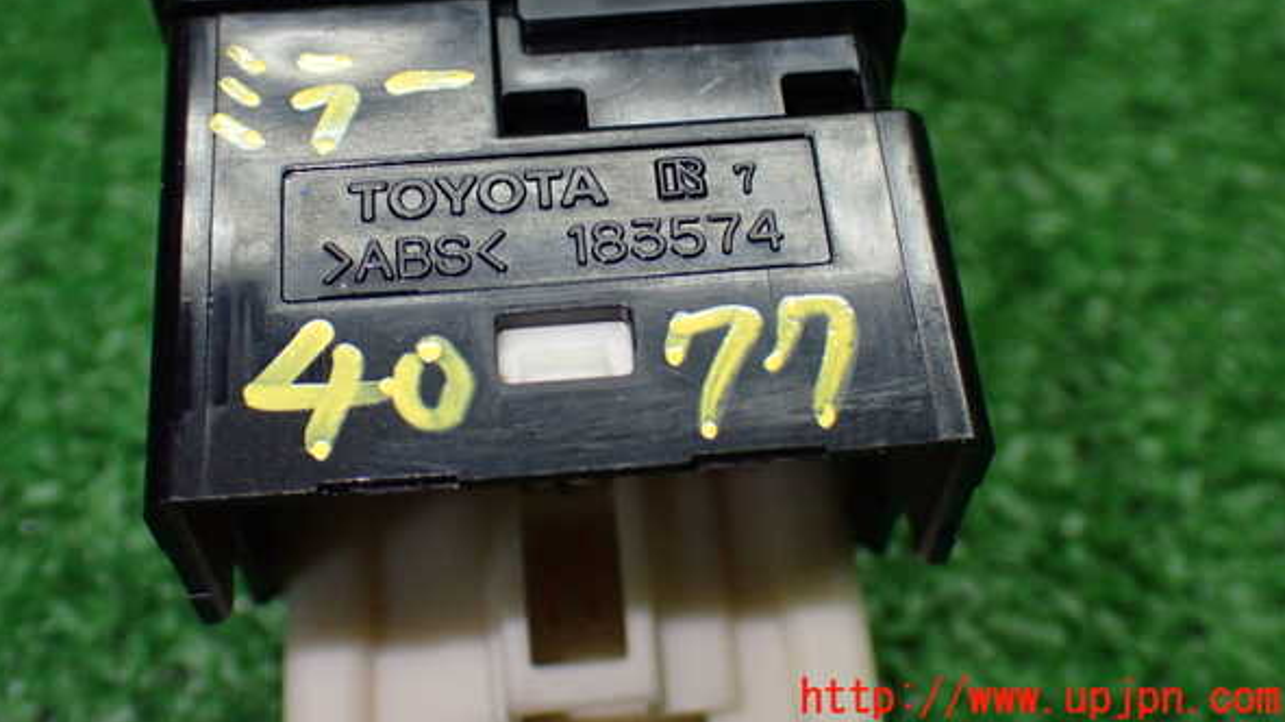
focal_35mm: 52
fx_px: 1771
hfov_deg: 39.9
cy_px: 237
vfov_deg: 22.9
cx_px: 639
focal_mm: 8.4
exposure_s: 1/200
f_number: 3.1
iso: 640
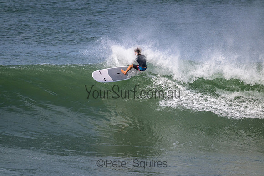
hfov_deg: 2.6
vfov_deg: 1.7
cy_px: 88
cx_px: 132
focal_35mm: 800
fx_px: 5868
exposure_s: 1/2000
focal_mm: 800
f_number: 11
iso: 900
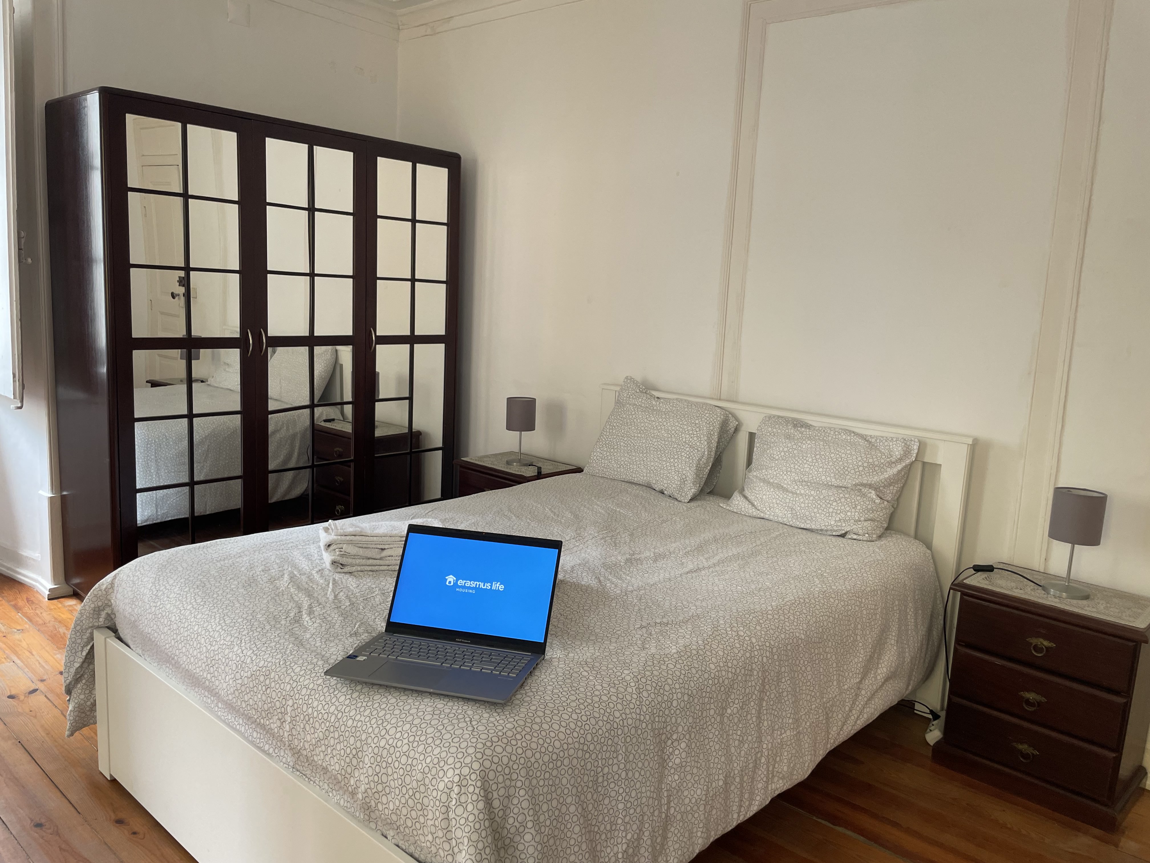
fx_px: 864
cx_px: 575
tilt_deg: -8.7
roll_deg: -2.6
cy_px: 432
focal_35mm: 26
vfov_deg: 53.1
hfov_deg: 67.3
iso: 125
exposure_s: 1/121
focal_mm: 4.2
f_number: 1.6
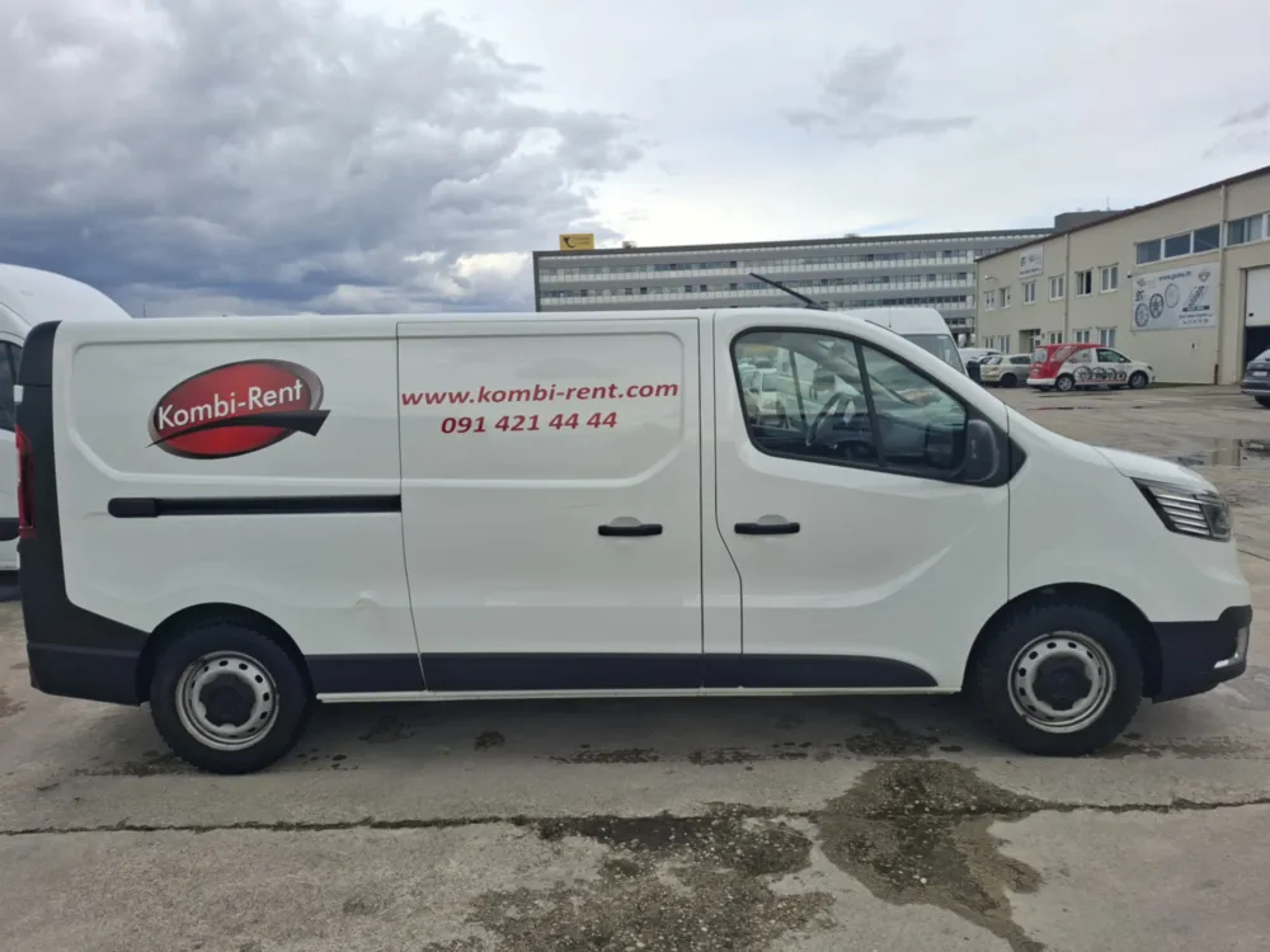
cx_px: 635
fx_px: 844
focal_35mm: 23
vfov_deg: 58.9
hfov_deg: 73.9
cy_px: 476
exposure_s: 1/1592
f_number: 1.8
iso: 50
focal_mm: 5.54
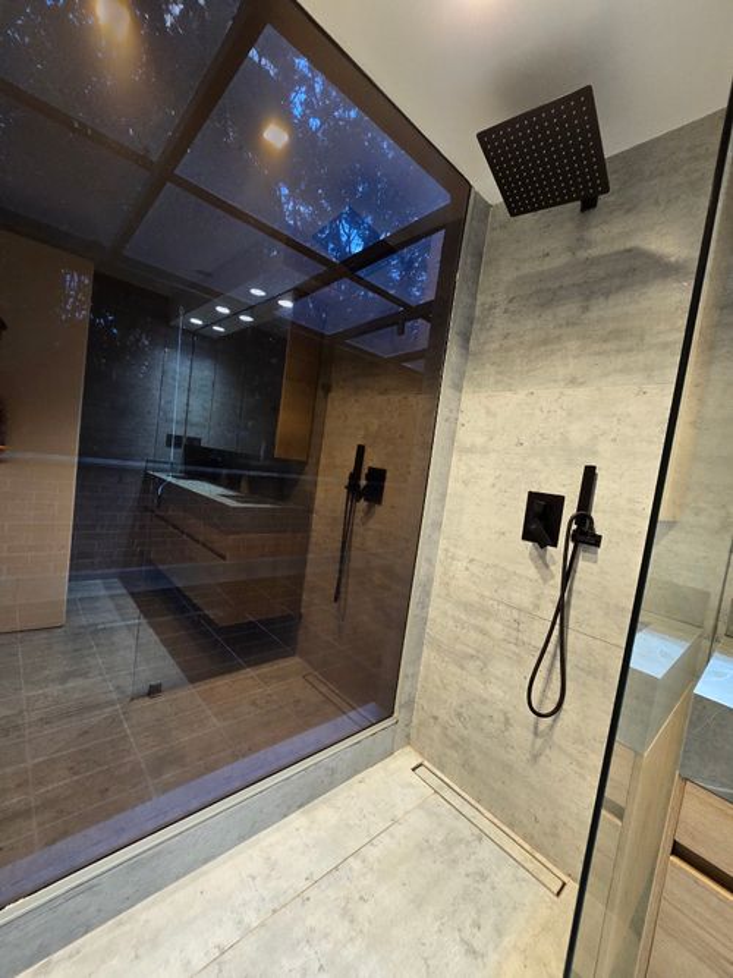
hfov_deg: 89.9
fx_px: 367
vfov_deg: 106.2
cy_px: 489
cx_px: 366
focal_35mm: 13
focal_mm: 2.2
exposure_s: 1/60.2
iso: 400
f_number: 2.2
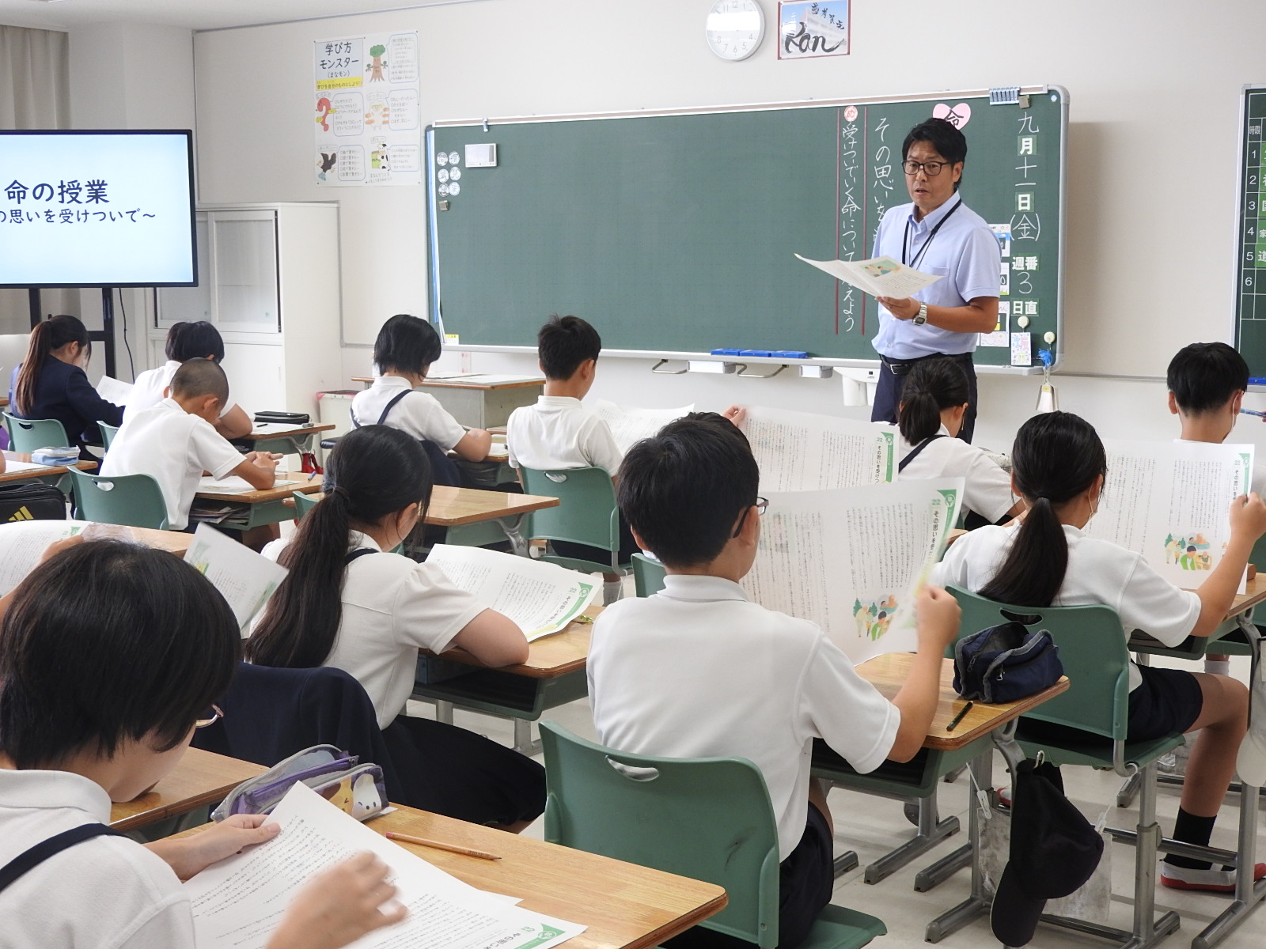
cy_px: 474
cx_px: 633
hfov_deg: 38.2
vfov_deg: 29.1
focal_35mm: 50
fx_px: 1829
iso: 140
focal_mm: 9
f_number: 4
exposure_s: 1/30
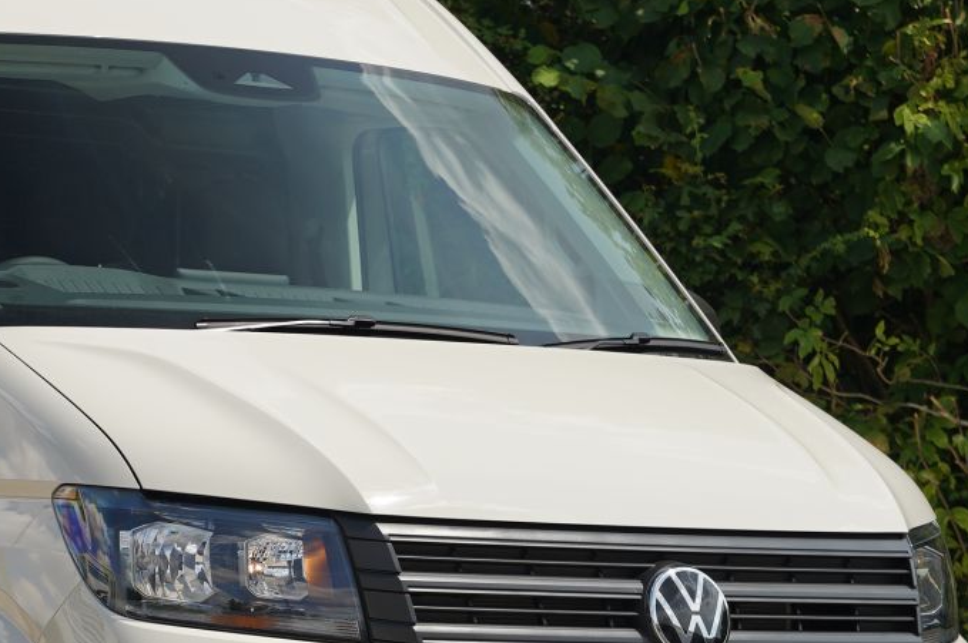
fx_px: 4431
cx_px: 120
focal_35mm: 165
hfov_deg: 12.4
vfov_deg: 8.3
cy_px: 475
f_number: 4.5
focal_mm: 70
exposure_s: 1/320
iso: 100
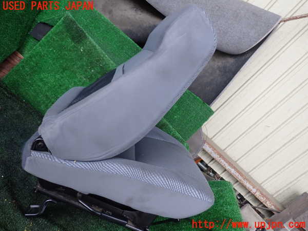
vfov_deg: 46.8
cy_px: 116
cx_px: 154
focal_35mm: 30
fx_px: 267
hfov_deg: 60.0
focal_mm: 5.4
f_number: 2.3
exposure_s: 1/60
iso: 200
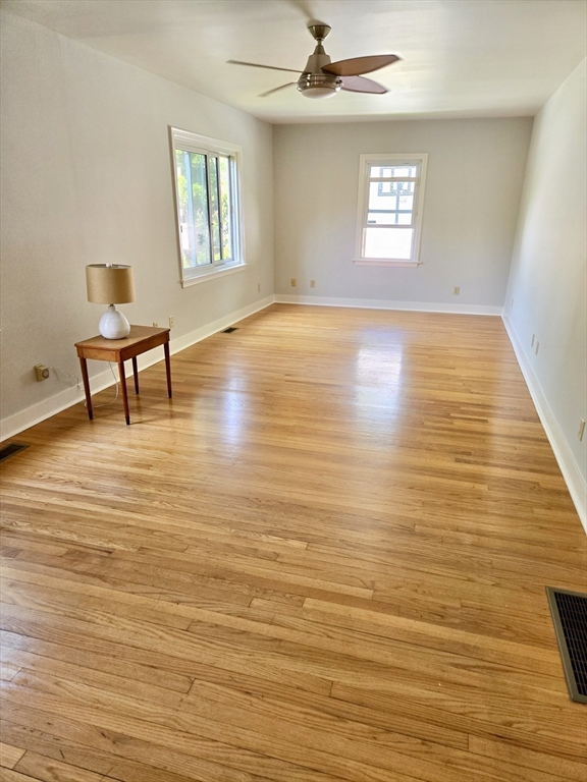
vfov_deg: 73.9
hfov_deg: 58.9
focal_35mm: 23
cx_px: 294
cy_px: 391
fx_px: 520
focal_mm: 5.4
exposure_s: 1/120
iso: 100
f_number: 1.8
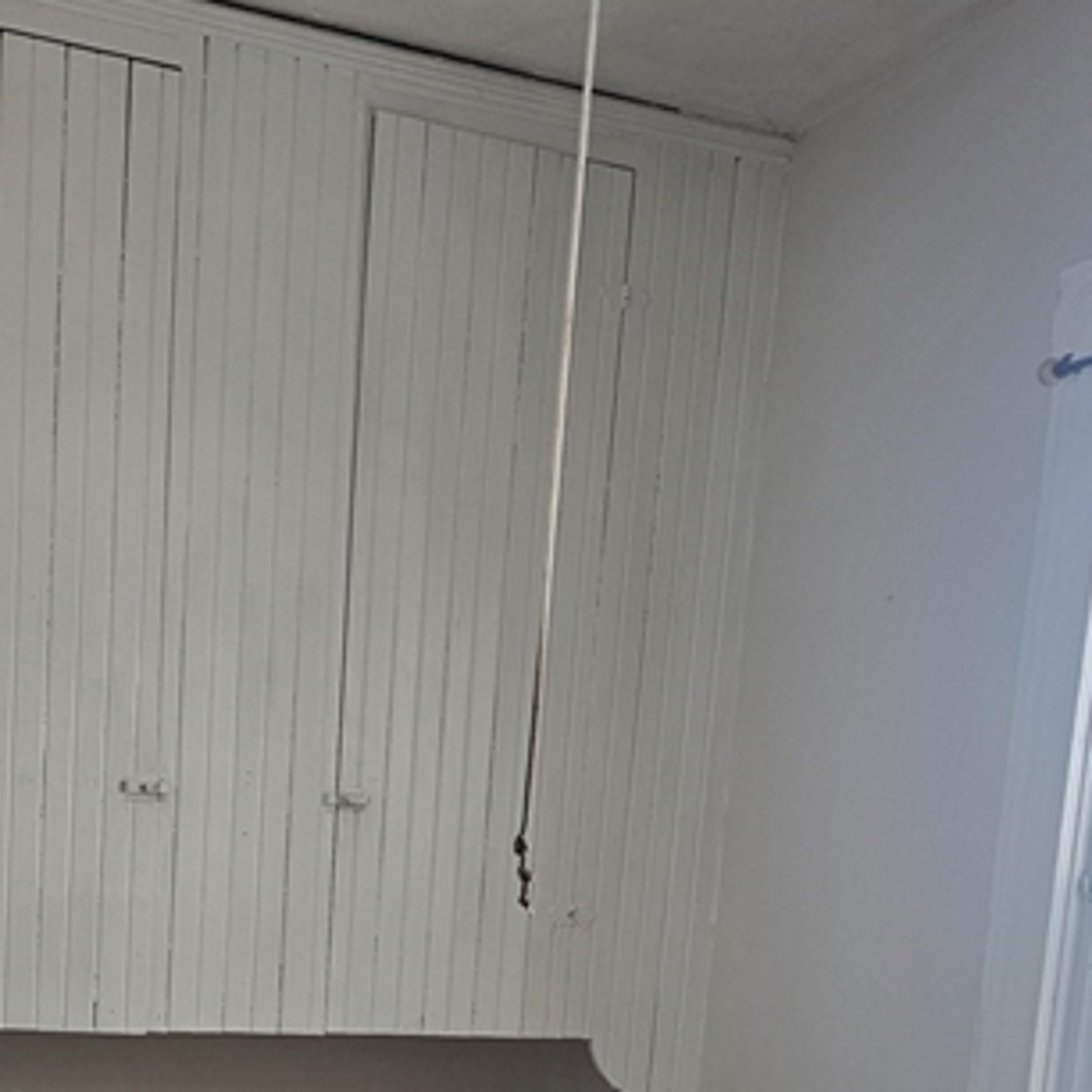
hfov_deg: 33.3
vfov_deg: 30.7
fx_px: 1820
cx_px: 453
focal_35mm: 51
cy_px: 1128
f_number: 1.7
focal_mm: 6.3
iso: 125
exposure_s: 1/207
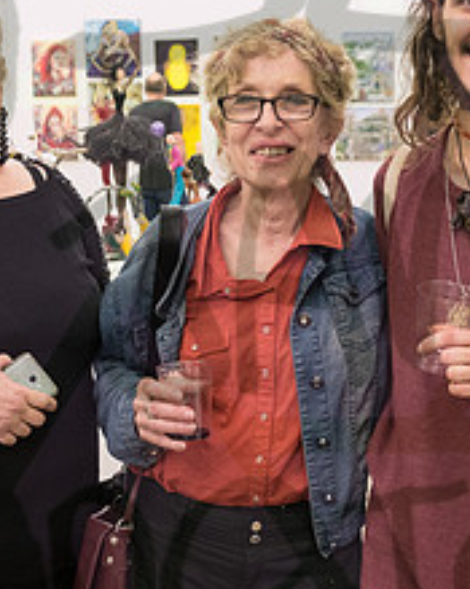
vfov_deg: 26.4
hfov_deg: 21.1
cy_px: 265
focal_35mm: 72
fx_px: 1253
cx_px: 341
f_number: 4.5
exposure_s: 1/160
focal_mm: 29
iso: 3200
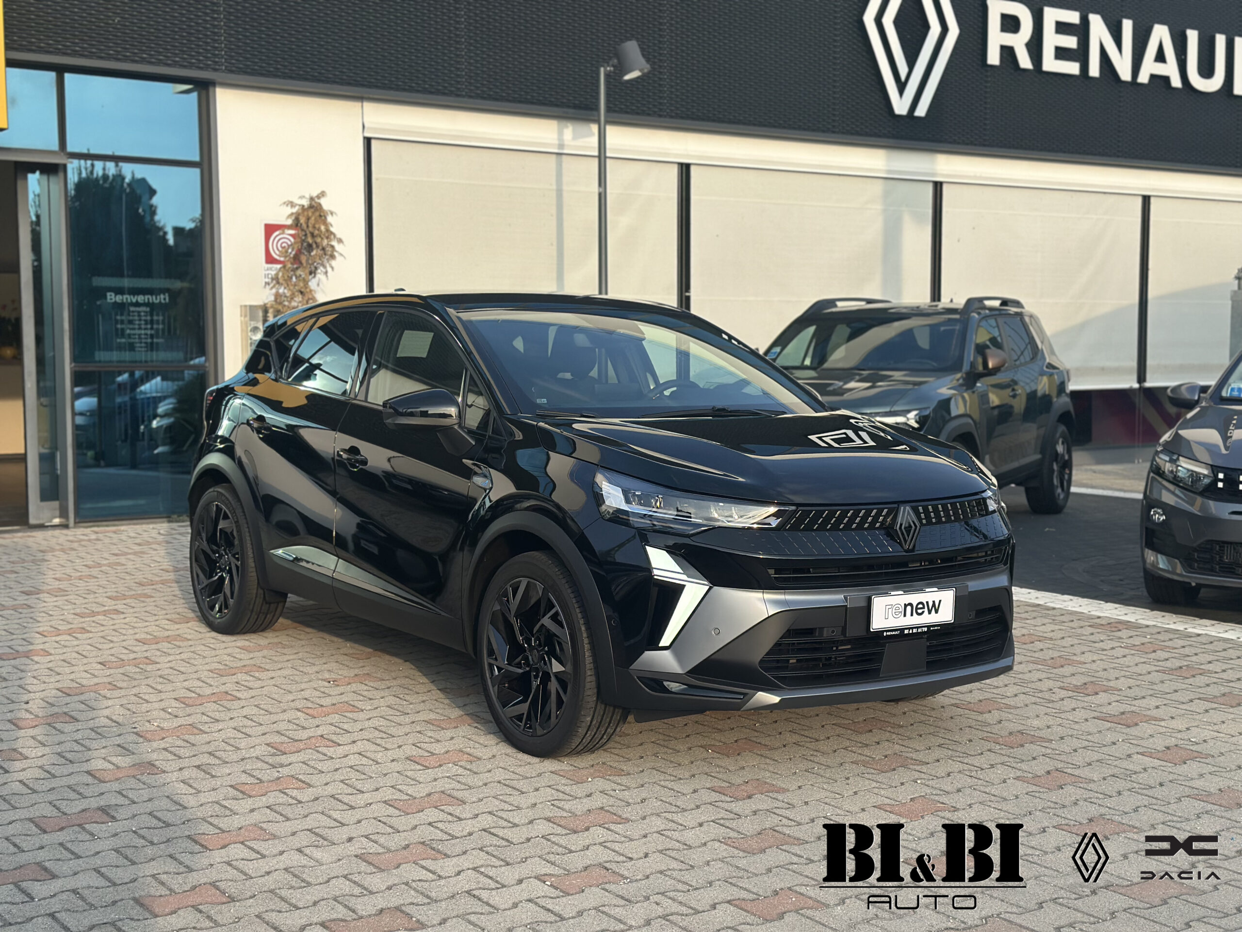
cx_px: 621
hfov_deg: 39.7
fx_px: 1722
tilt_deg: -3.3
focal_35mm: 48
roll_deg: -0.3
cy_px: 466
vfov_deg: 30.3
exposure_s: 1/2114
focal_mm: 6.86
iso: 100
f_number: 1.78
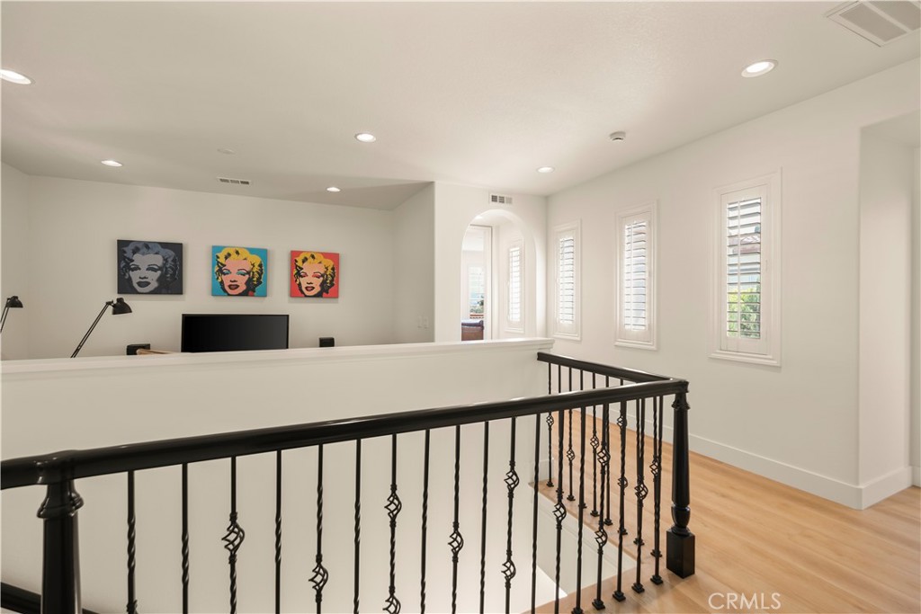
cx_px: 460
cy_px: 307
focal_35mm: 15
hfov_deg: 100.4
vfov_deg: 77.3
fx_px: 384
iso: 125
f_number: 4
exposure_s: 1/17
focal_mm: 10
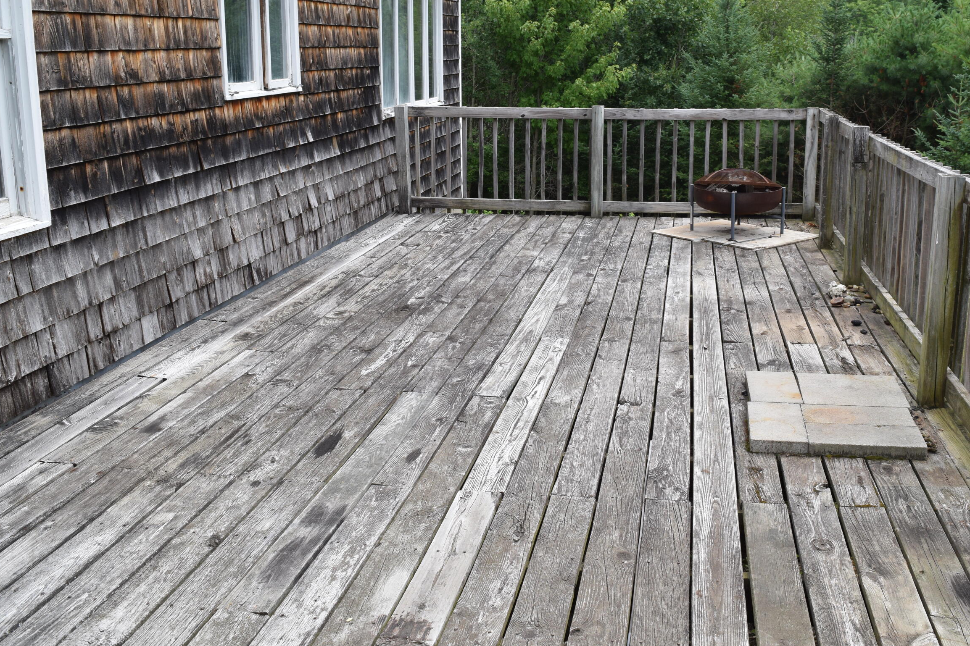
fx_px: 1051
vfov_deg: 34.1
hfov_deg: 49.4
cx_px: 564
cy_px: 261
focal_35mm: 39
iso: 200
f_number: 8
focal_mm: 20
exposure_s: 1/250
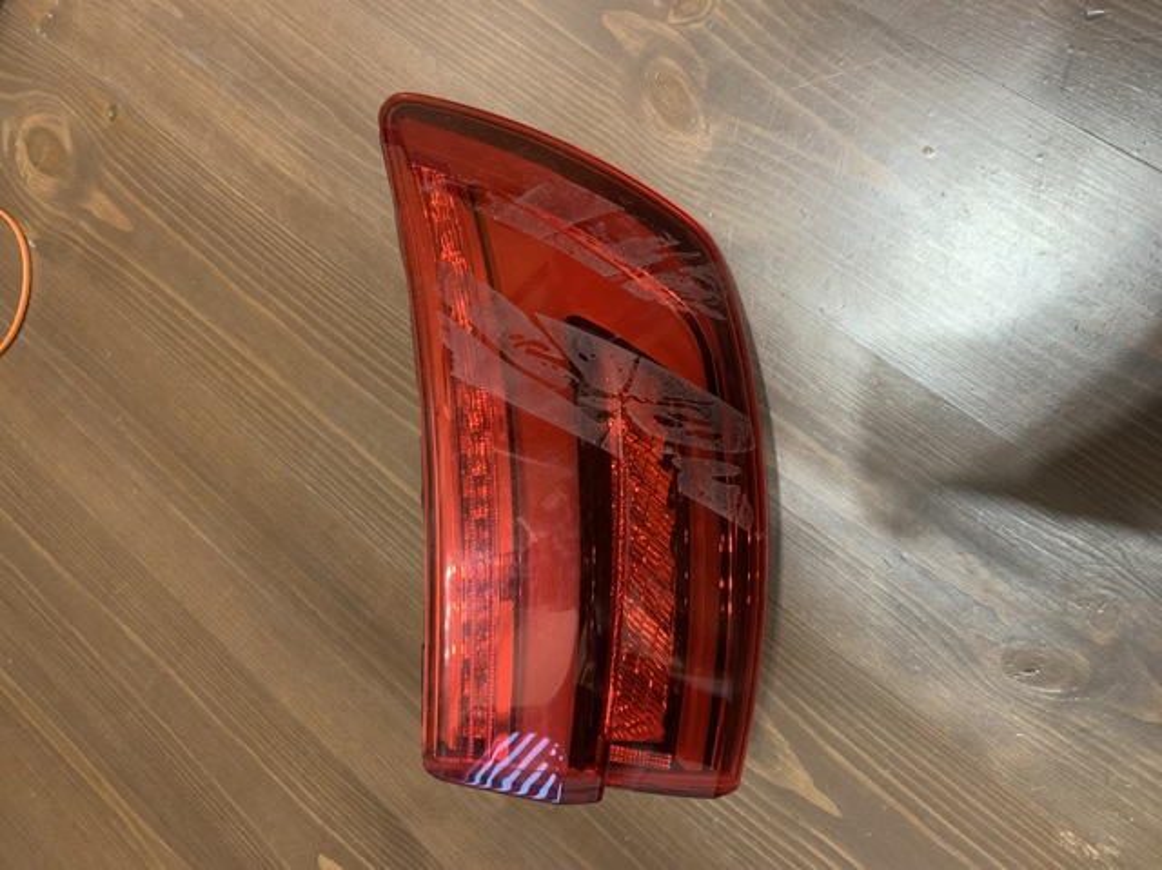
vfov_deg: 53.0
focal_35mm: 26
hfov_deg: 67.3
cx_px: 581
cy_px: 435
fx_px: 872
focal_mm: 4.25
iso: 320
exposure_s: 1/25
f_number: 1.8
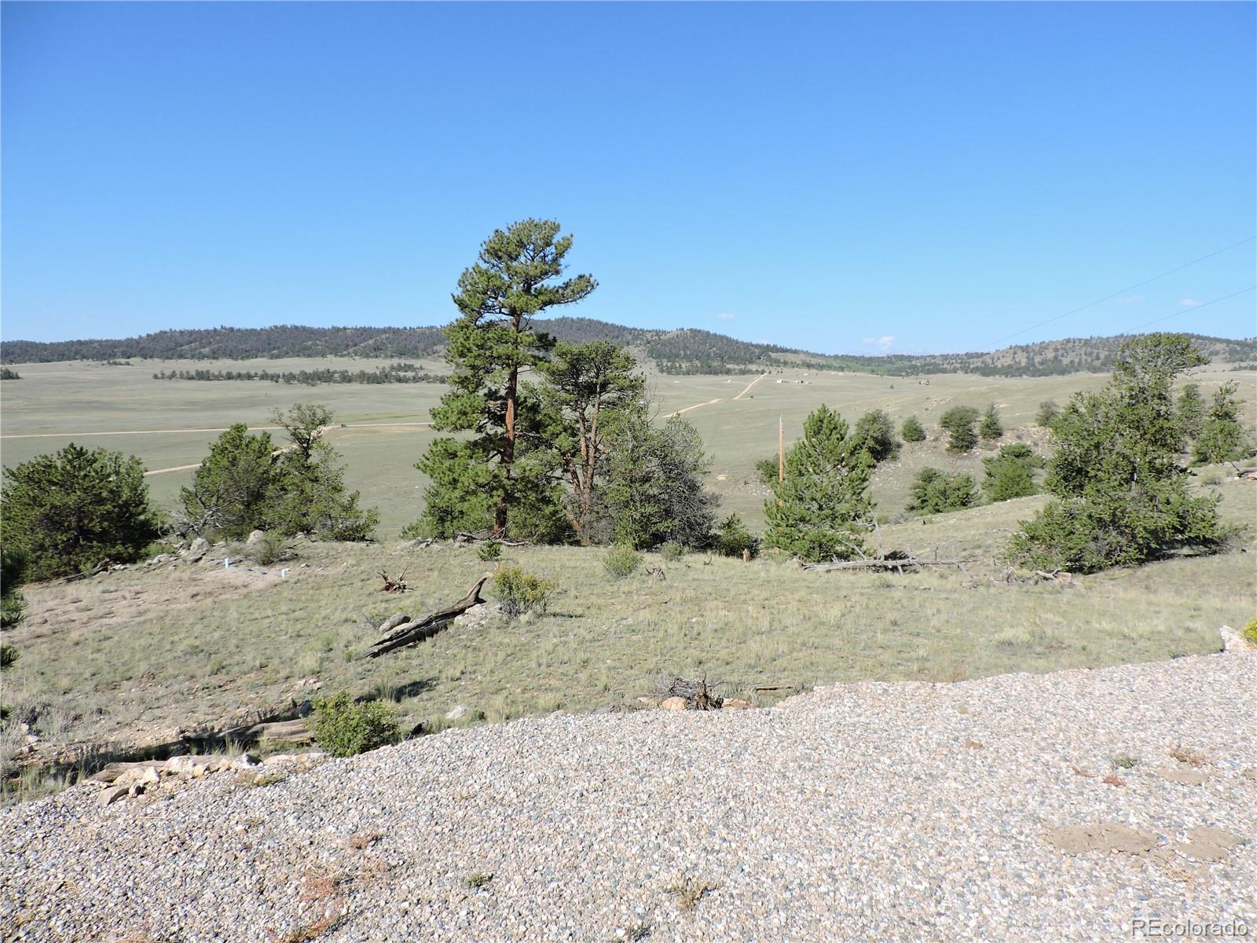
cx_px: 628
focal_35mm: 24
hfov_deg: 71.6
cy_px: 472
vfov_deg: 56.8
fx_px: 872
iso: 100
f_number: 3
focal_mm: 4.3
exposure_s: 1/1000
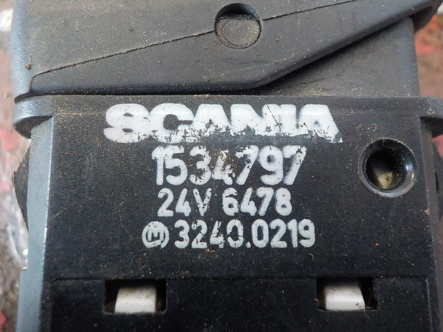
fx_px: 384
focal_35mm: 30
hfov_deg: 60.0
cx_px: 222
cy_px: 166
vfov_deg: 46.8
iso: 400
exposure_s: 1/13
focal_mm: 4.1
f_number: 3.3
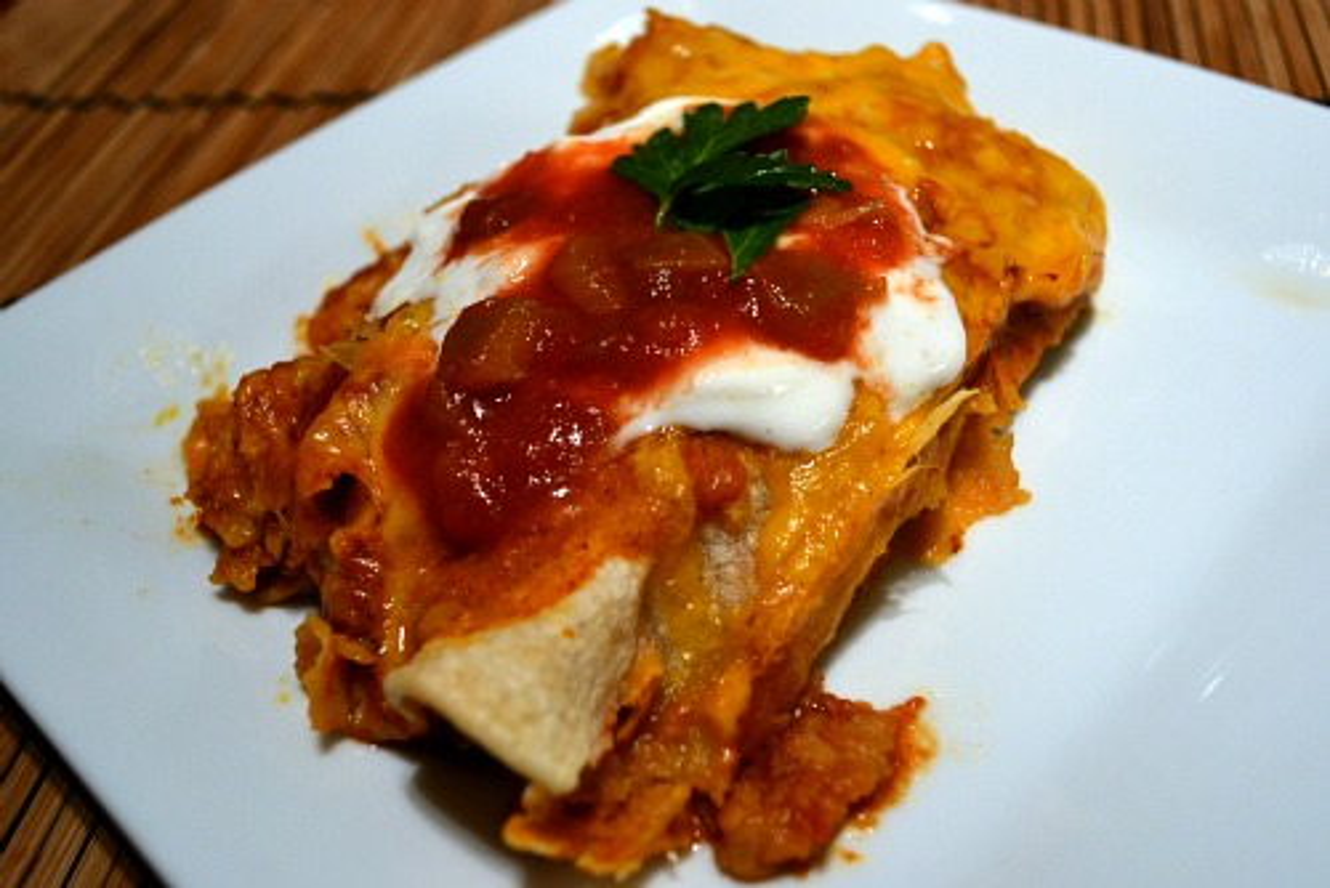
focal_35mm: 30
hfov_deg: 61.9
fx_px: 1109
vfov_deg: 43.7
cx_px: 665
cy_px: 444
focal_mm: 20
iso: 400
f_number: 3.8
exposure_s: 1/20
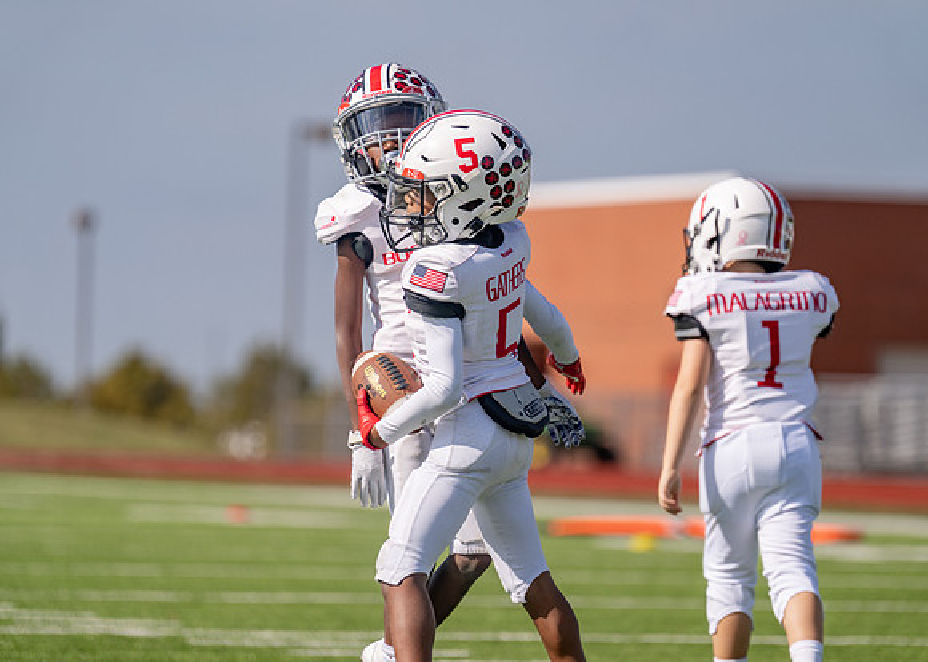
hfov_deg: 7.5
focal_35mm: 267
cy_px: 331
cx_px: 464
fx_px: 7041
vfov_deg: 5.4
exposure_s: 1/2500
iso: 160
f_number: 4
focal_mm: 255
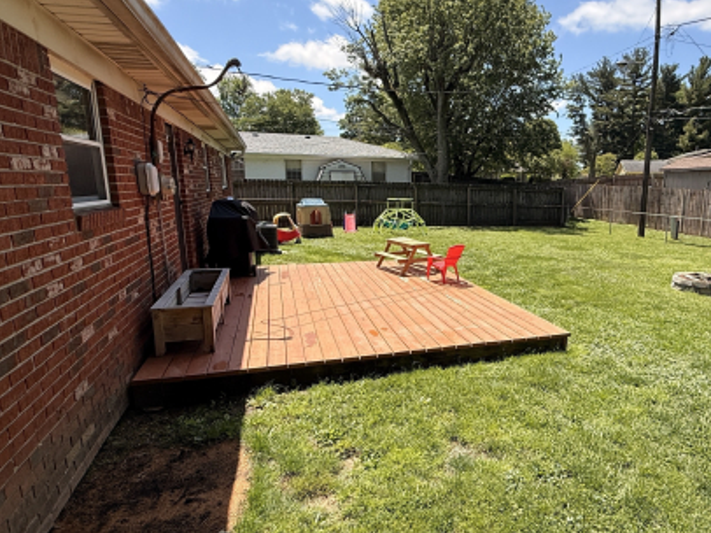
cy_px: 281
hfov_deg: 72.3
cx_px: 458
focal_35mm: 23
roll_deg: -0.5
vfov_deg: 58.8
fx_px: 472
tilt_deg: -10.4
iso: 50
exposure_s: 1/1259
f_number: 2.2
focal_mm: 2.22
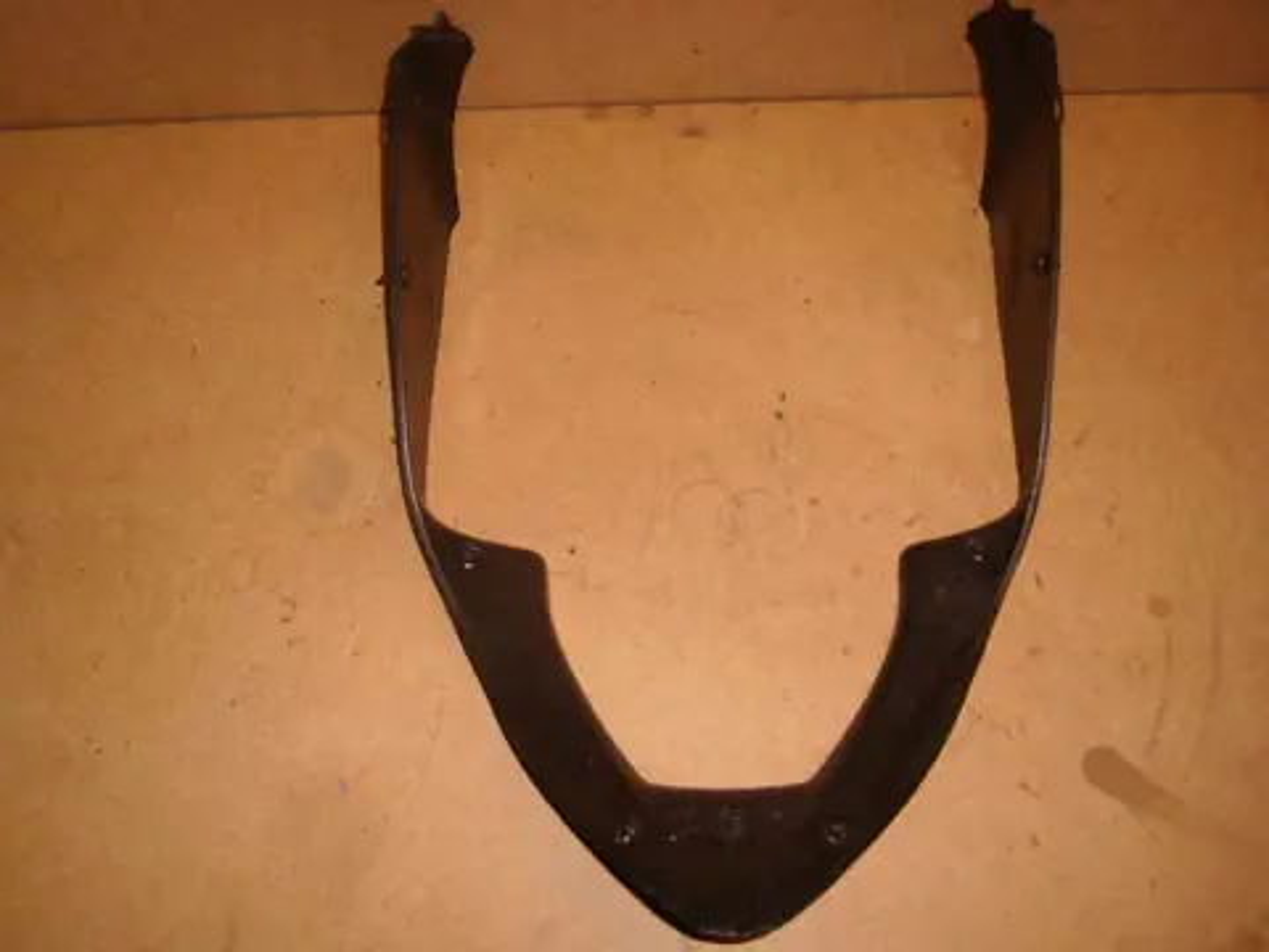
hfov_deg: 52.6
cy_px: 476
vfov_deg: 40.7
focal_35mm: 35
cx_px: 634
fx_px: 1283
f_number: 7.1
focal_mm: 5.8
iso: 300
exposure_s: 1/30
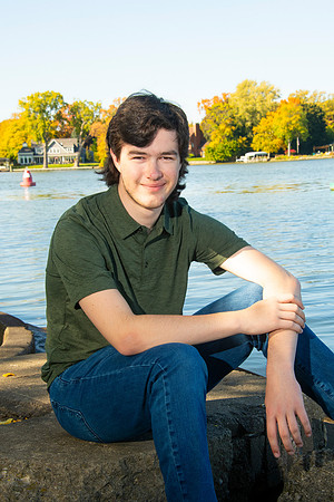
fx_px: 946
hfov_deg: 20.0
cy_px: 251
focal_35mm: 68
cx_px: 167
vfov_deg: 29.7
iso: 800
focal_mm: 68
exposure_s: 1/160
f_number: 14
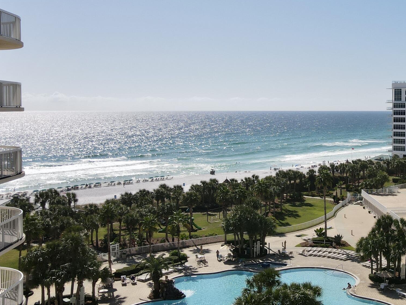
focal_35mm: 48
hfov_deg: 38.0
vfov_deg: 30.2
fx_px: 563
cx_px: 334
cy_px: 120
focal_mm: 4.5
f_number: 2.8
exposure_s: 1/1250
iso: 100
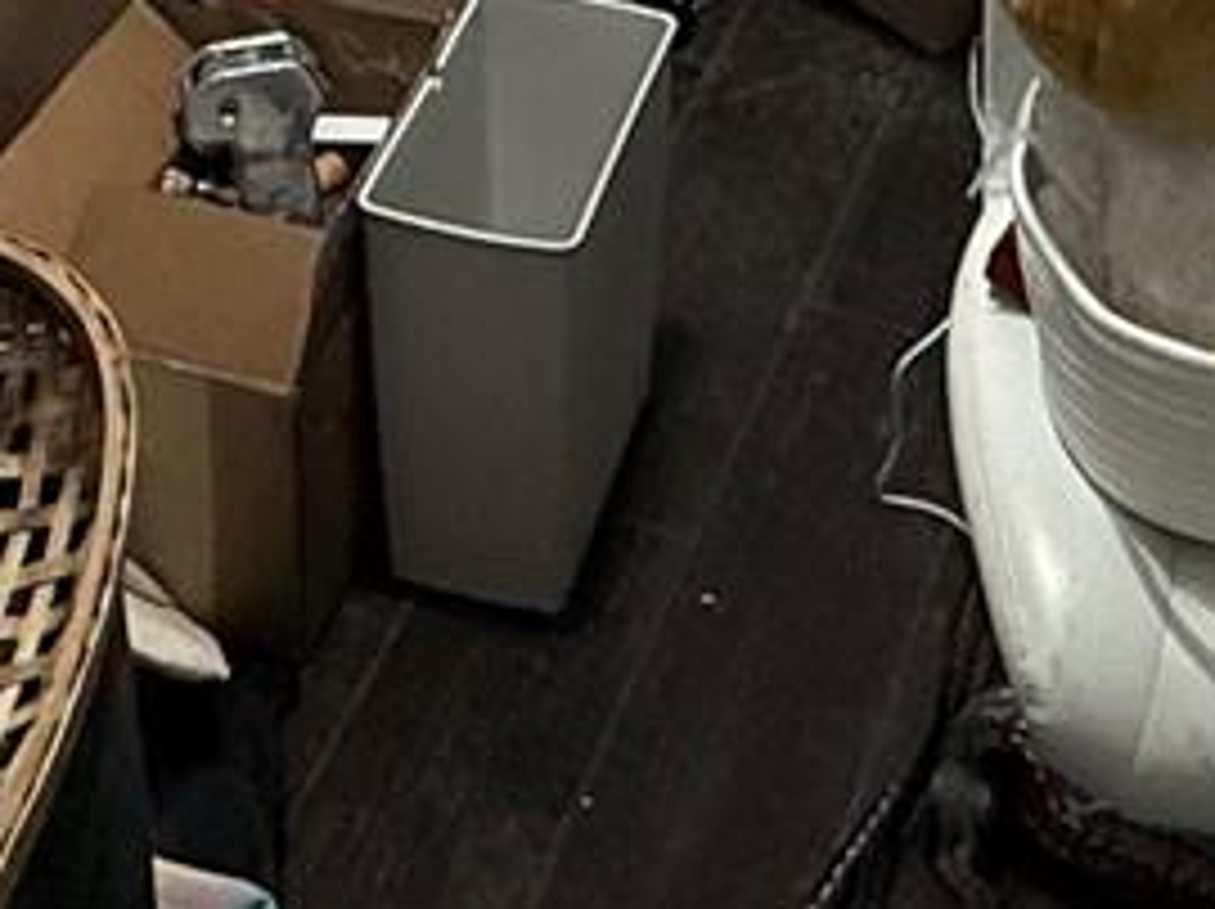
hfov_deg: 23.6
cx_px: 702
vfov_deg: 12.7
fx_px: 2911
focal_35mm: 83
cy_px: -1404
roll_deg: -0.2
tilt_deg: -7.3
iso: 160
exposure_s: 1/120
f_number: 2.2
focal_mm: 2.22
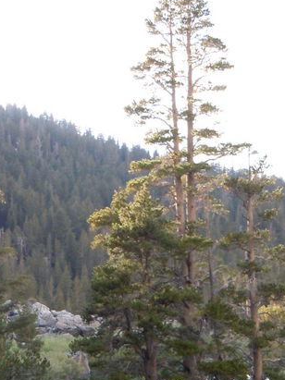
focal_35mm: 150
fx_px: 1647
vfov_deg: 13.0
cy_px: 356
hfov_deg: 9.9
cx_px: 46
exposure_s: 1/100
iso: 160
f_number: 4.3
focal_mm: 13.9
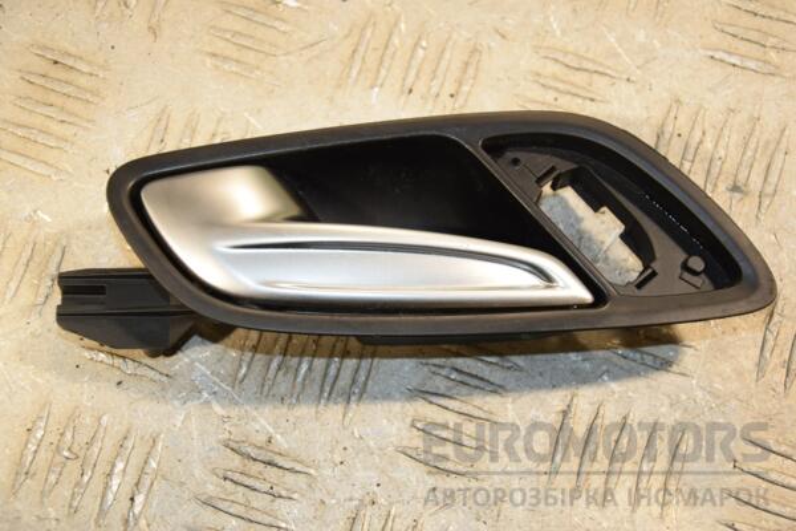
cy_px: 266
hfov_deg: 23.4
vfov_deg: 15.7
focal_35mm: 87
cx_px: 398
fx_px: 1924
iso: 800
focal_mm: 58
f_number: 5
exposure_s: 1/200
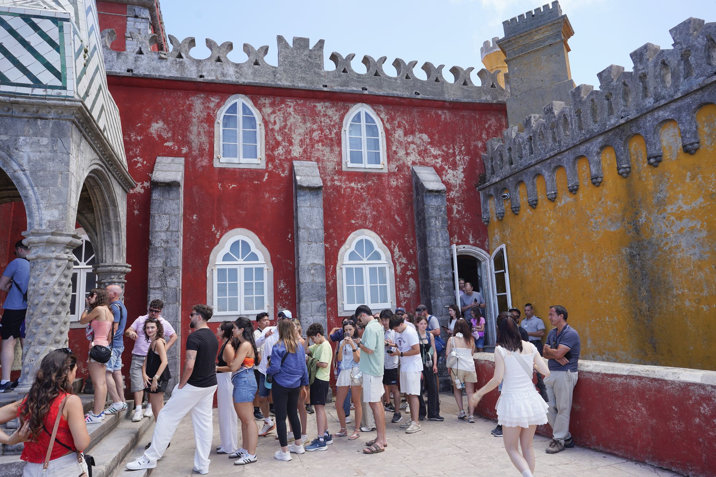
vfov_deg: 53.1
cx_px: 358
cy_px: 238
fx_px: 477
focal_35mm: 24
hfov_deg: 73.7
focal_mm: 24
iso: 100
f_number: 8
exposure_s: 1/100
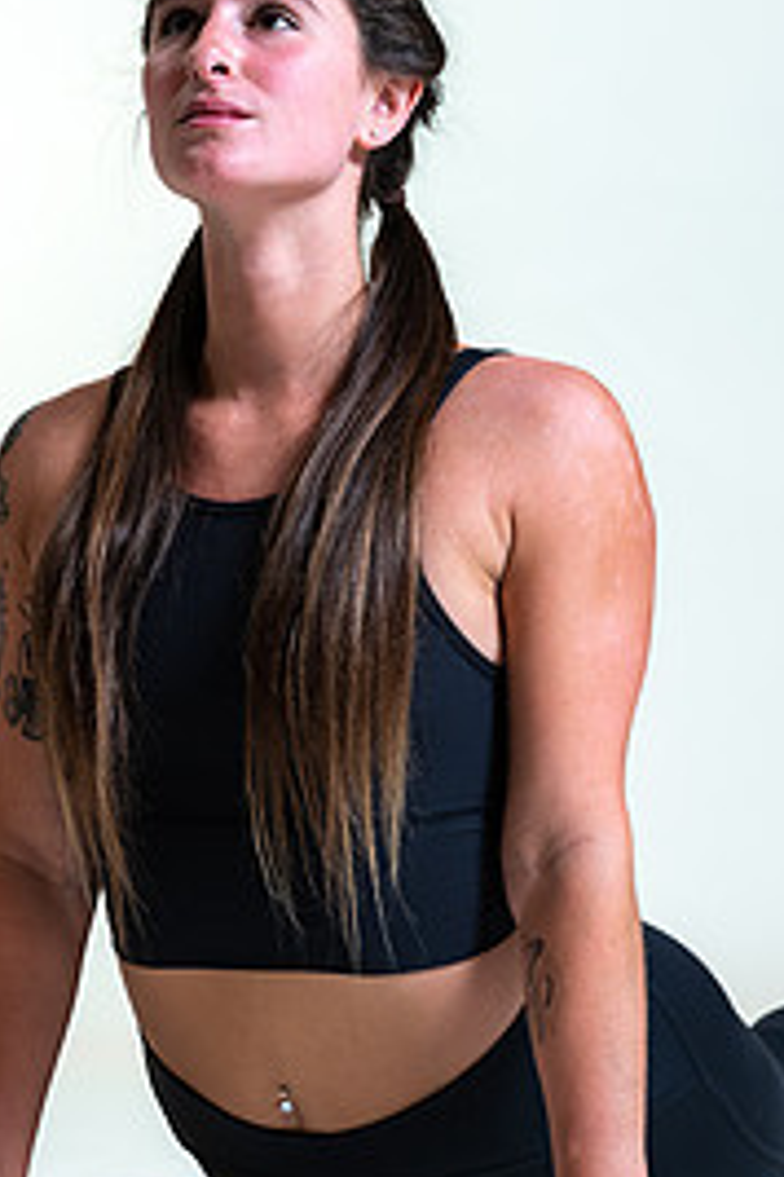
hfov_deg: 9.6
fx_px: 4671
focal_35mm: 143
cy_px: 463
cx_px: 401
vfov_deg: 14.3
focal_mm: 85
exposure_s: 1/160
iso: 320
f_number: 4.5
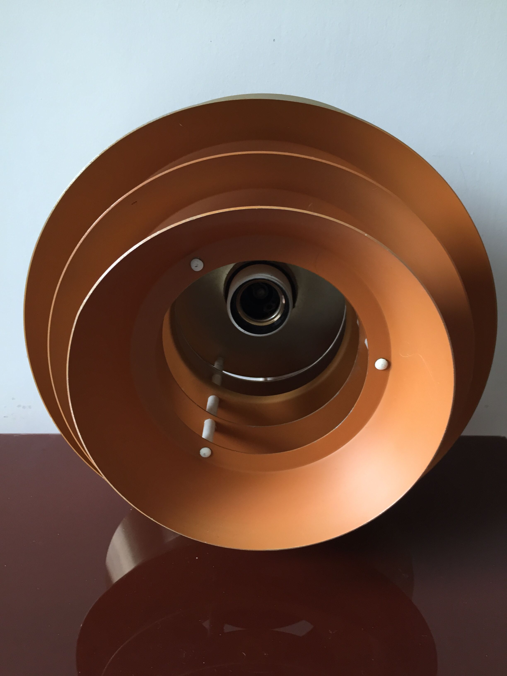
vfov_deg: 61.7
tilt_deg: -25.9
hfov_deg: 48.2
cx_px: 254
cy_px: 338
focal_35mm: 29
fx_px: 566
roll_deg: +0.2
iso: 100
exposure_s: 1/33
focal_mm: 4.15
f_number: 2.2
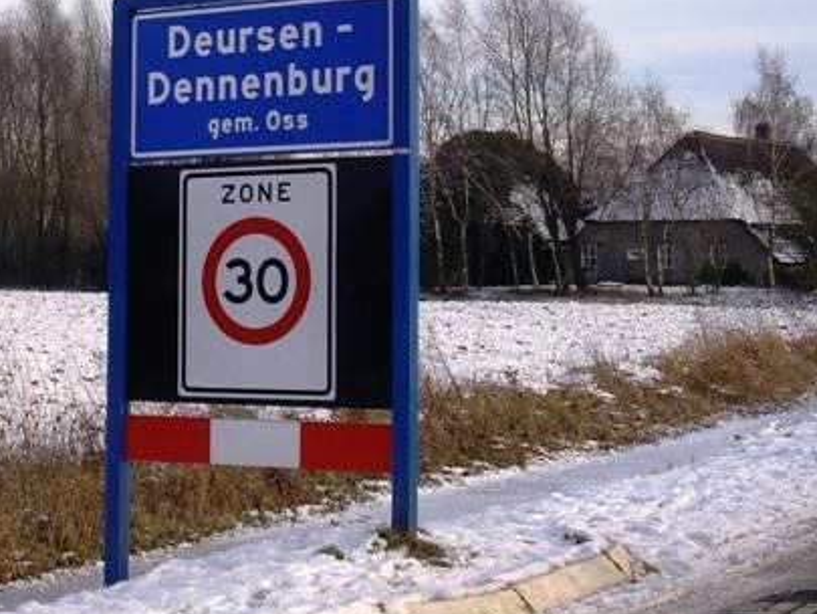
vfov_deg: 24.3
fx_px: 1417
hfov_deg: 31.8
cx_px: 242
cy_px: 220
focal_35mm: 60
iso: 64
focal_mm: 7.9
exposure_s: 1/100
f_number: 8
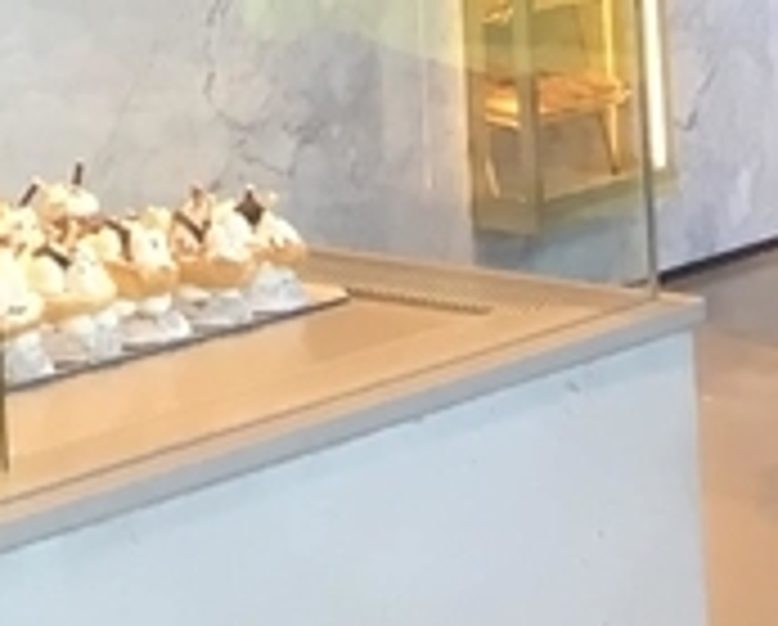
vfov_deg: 7.3
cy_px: -1045
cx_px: -769
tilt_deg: +7.1
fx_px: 4521
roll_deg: +0.9
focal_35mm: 196
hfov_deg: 9.2
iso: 40
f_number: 2.2
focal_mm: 4.15
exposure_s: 1/33
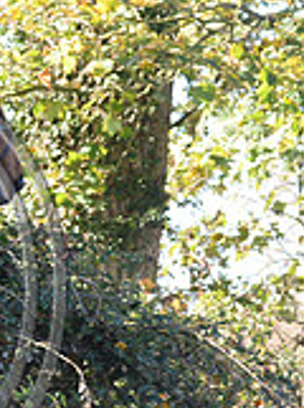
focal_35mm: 243
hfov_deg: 6.0
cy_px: 253
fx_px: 2857
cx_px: -223
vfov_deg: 8.2
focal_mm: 70
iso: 1000
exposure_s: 1/1000
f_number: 3.2
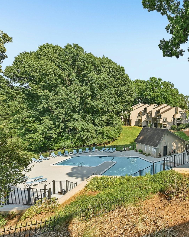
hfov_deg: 59.6
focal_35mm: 20
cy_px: 120
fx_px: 140
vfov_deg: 80.4
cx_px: 165
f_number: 8
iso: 100
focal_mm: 14
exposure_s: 1/100
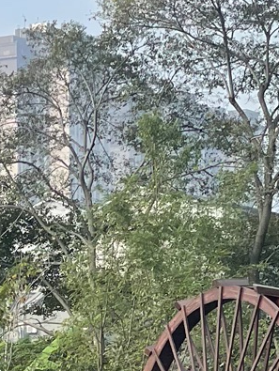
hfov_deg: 5.6
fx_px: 2822
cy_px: 587
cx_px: -125
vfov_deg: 7.4
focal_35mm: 263
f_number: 2
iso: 25
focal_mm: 6
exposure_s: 1/786
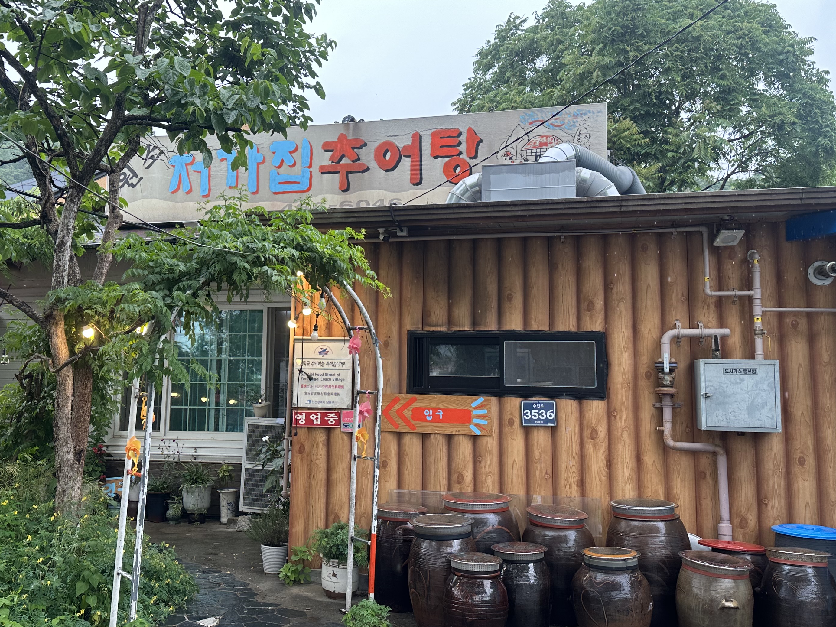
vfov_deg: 40.7
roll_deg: -0.7
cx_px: 341
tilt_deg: +7.1
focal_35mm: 35
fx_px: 845
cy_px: 298
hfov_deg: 52.3
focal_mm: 6.86
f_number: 1.78
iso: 64
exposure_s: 1/230
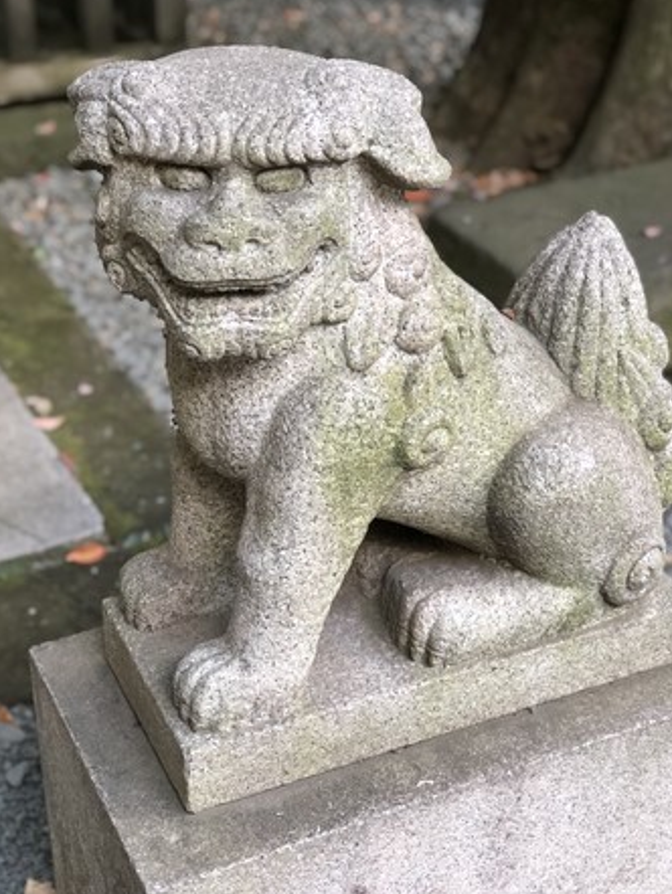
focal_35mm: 58
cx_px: 334
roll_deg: -1.0
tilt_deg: -30.0
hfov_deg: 25.3
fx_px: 1500
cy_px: 441
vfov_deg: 33.2
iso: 50
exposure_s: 1/30
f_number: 2.8
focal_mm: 6.6
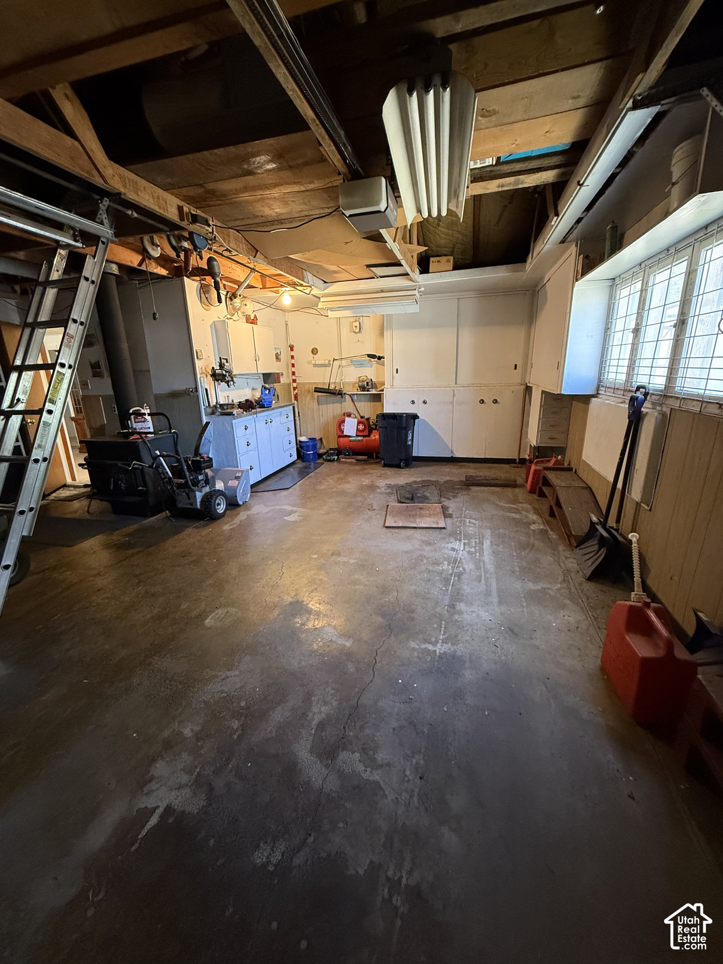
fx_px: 390
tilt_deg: -15.1
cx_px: 362
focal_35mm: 14
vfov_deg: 102.1
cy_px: 482
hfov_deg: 85.7
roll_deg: +2.0
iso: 640
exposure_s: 1/60
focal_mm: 2.22
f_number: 2.2
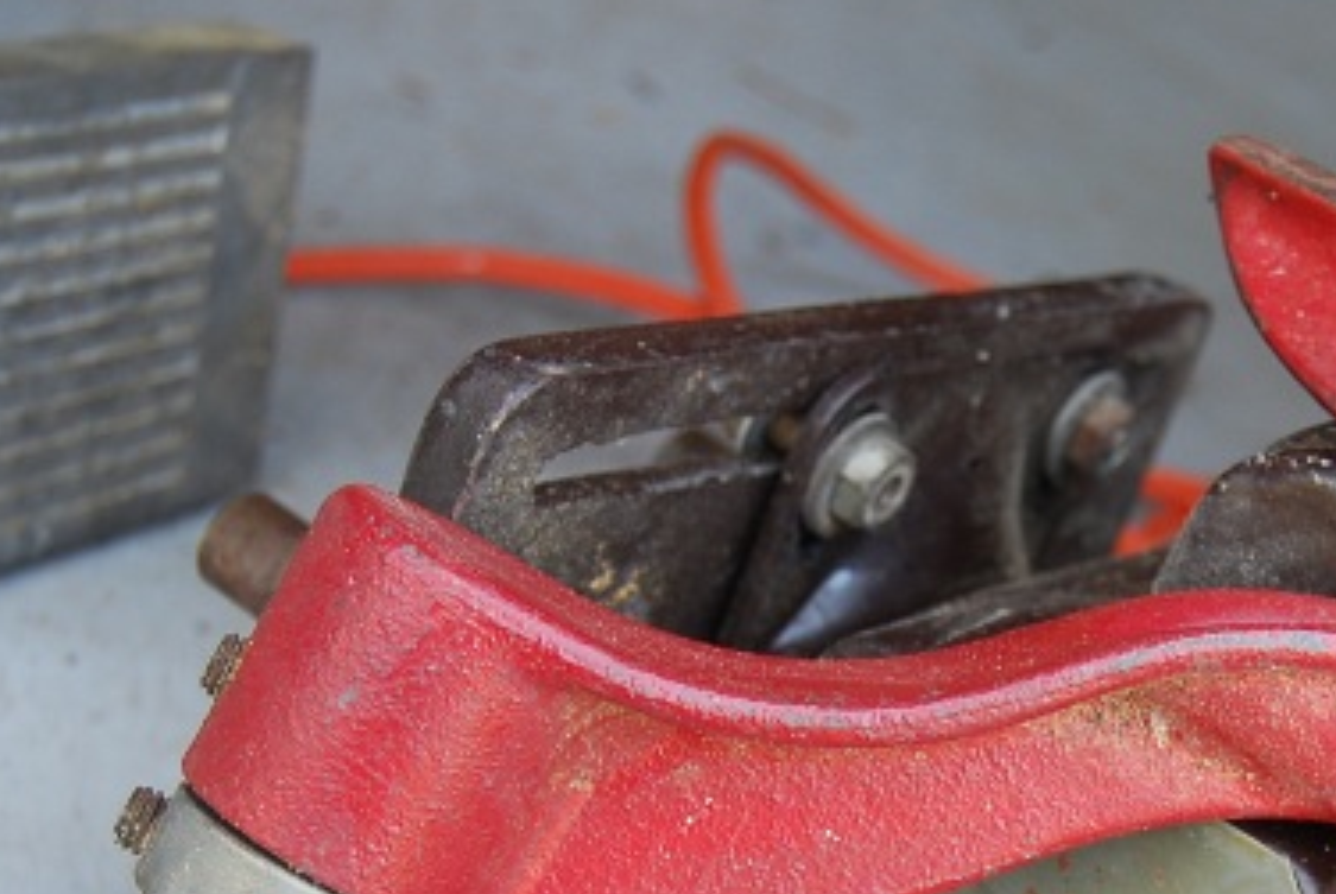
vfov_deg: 14.2
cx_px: 1051
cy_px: 766
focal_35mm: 96
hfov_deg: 21.0
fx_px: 3567
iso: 200
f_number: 4.2
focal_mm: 30
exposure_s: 1/50
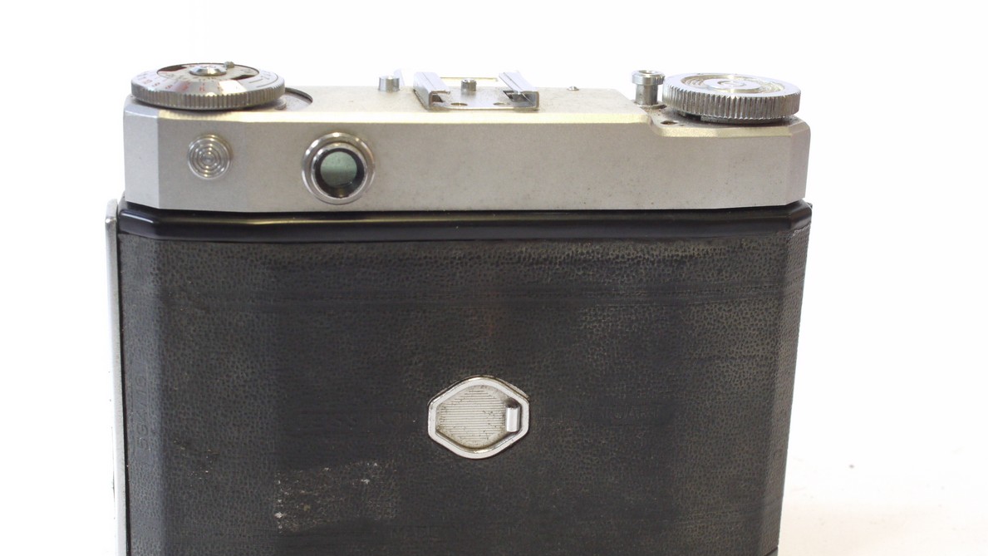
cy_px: 353
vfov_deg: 18.2
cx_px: 493
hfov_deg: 31.9
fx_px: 1729
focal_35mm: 66
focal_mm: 30
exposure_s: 1/50
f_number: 8
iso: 800
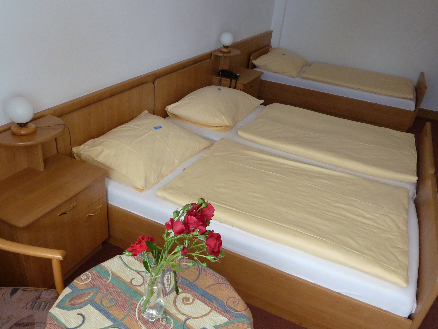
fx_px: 367
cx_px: 195
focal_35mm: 29
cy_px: 184
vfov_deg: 48.1
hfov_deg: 61.5
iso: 320
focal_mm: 4.1
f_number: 3.3
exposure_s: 1/30
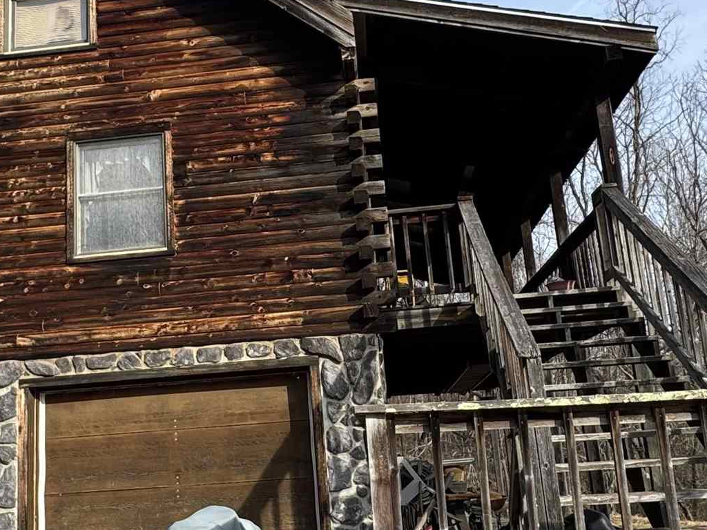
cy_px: 249
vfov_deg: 34.3
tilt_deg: +14.1
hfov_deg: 44.5
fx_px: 858
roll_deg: +3.9
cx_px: 279
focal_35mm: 42
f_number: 2.2
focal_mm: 2.22
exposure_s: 1/681
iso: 50
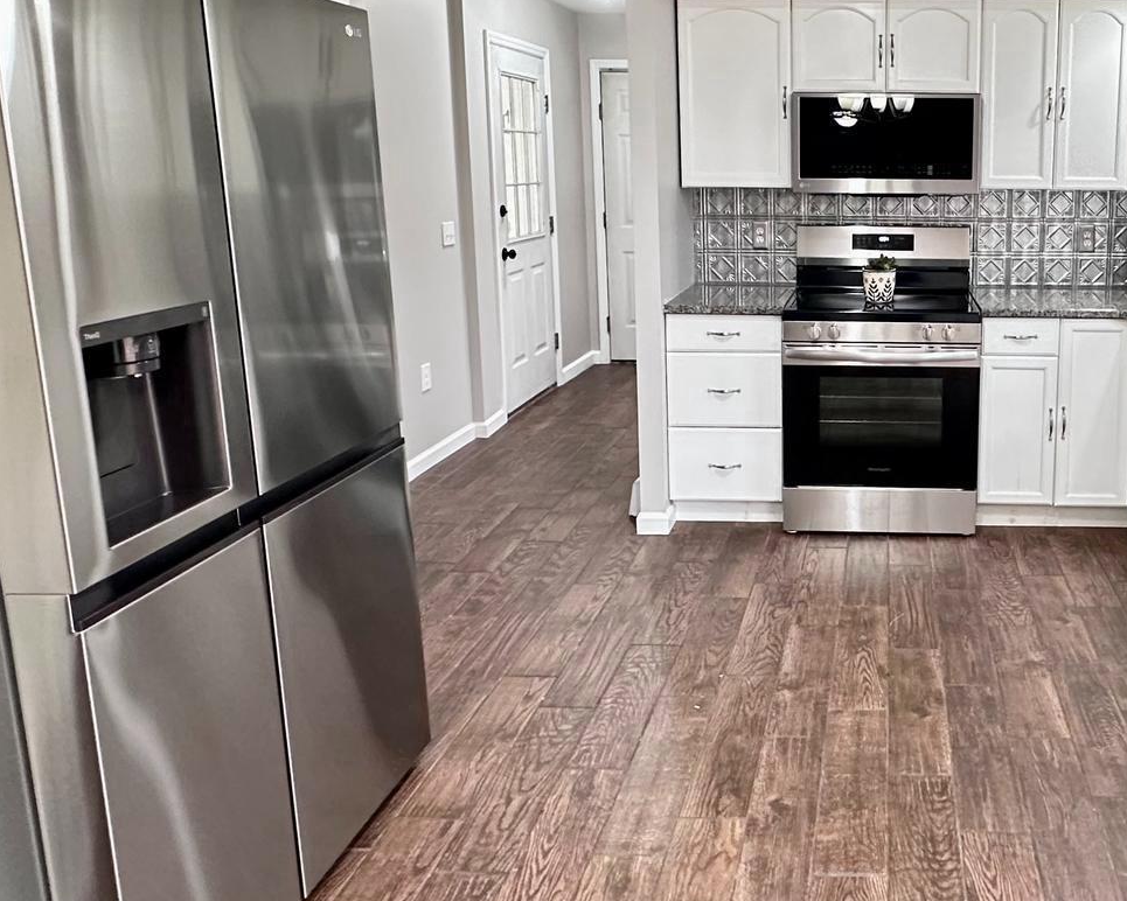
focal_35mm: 29
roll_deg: -0.9
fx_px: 967
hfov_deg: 56.7
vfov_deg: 49.3
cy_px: 313
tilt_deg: -9.9
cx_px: 876
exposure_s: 1/60
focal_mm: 2.22
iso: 400
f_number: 2.2
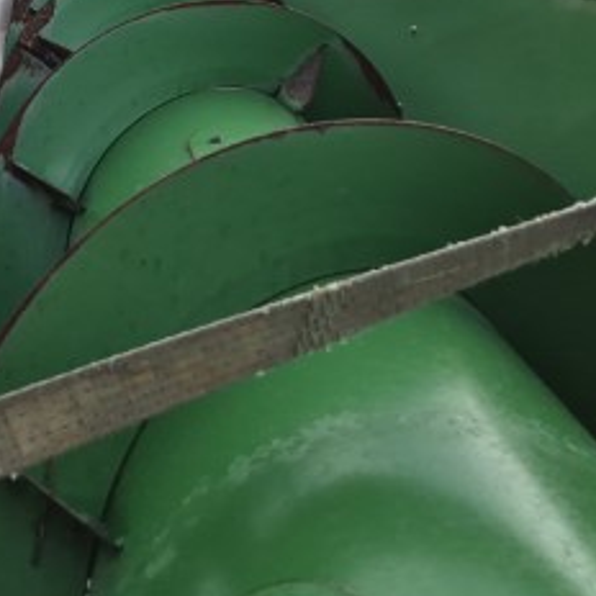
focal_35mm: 56
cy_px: -18
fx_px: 1091
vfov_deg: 28.4
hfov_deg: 29.4
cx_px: 67
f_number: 1.8
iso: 80
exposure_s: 1/2144
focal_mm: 5.4
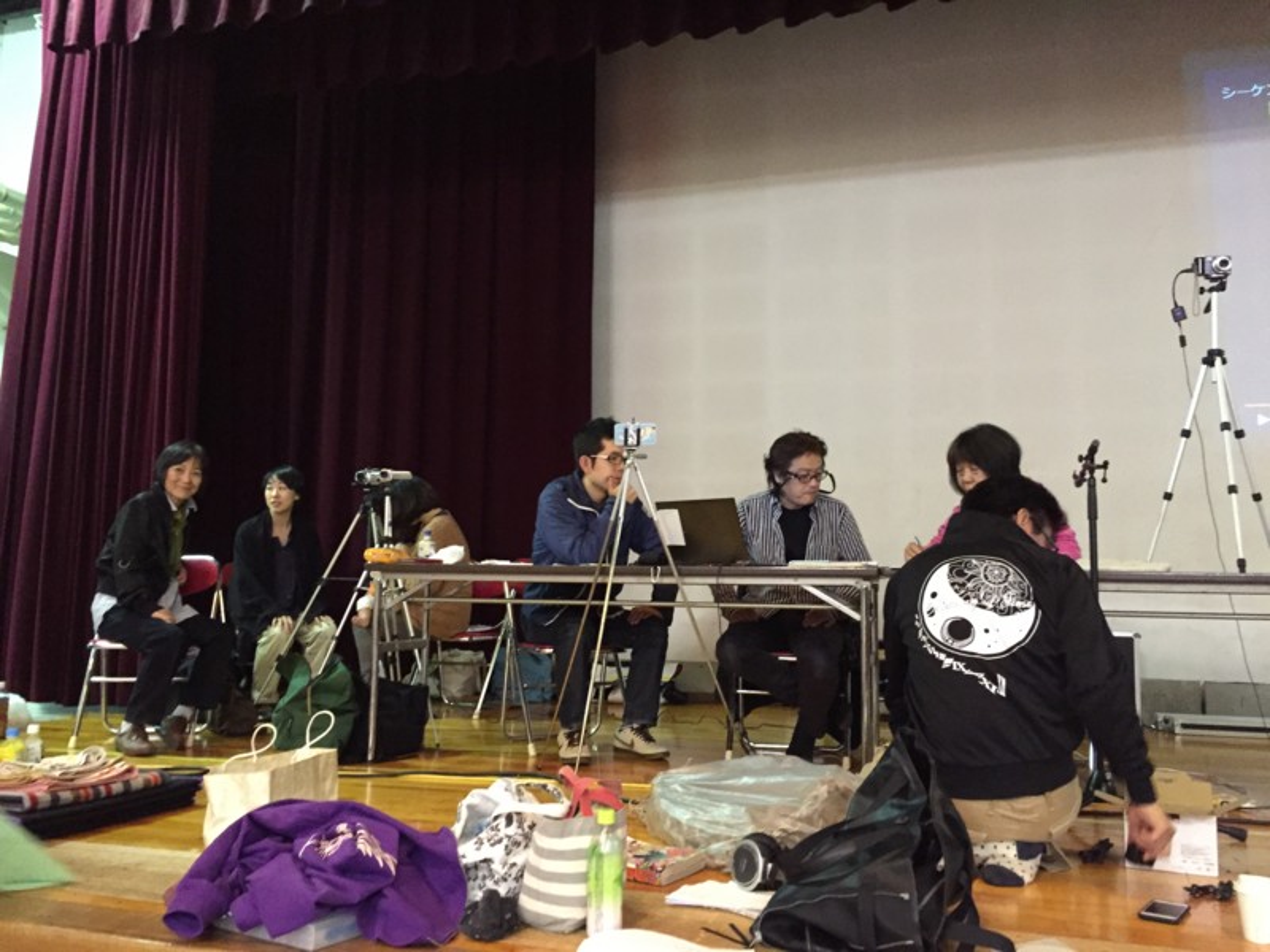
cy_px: 476
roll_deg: -0.1
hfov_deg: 61.7
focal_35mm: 29
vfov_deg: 48.2
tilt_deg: +6.1
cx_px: 635
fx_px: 1064
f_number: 2.2
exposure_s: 1/15
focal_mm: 4.15
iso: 400
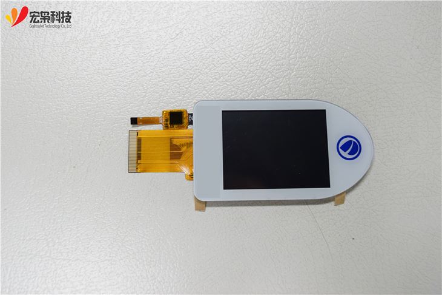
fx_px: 442
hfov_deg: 53.2
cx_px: 221
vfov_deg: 36.8
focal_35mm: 36
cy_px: 148
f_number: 5
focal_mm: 24
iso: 640
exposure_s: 1/80
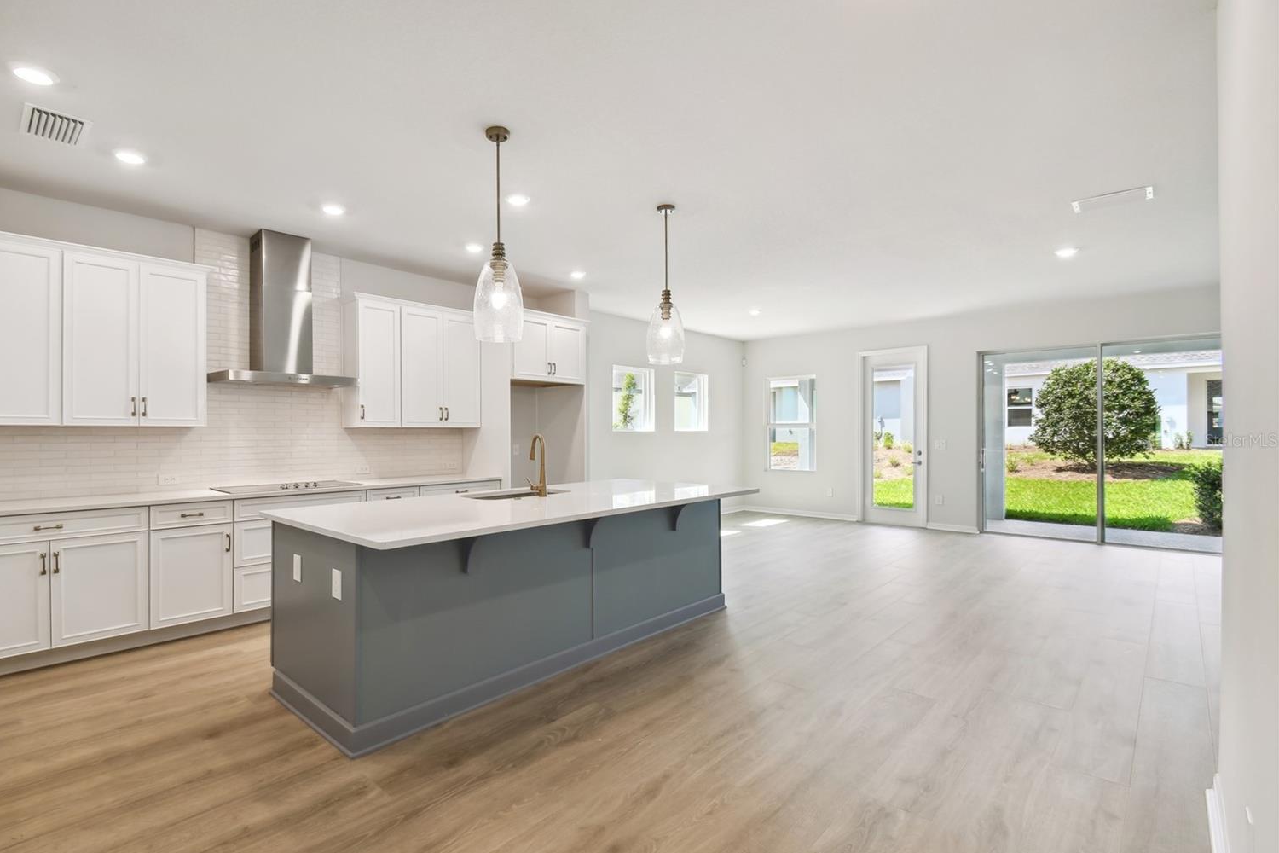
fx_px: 568
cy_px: 440
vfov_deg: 73.7
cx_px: 599
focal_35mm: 16
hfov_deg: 96.6
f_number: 7.1
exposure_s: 1/30
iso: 100
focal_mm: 10
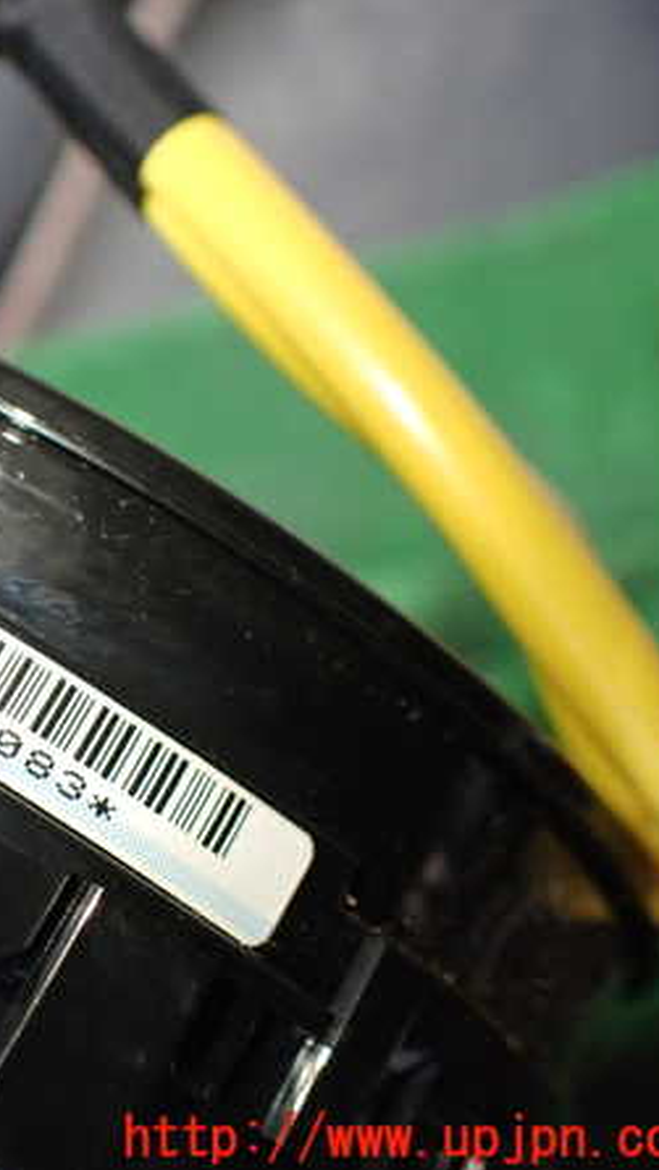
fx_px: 1366
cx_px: -71
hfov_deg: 25.1
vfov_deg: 46.4
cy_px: 582
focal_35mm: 44
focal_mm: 5.4
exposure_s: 1/125
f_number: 2.3
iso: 400
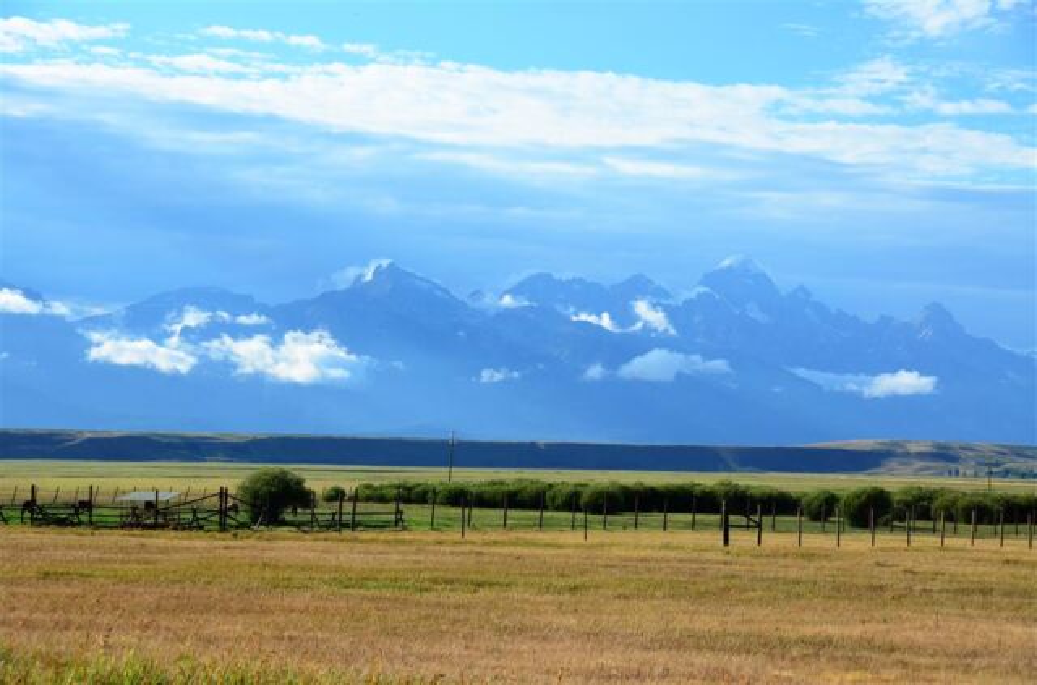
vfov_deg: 16.2
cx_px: 518
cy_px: 342
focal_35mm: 84
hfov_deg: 24.3
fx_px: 2413
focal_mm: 56
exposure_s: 1/800
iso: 200
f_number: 7.1
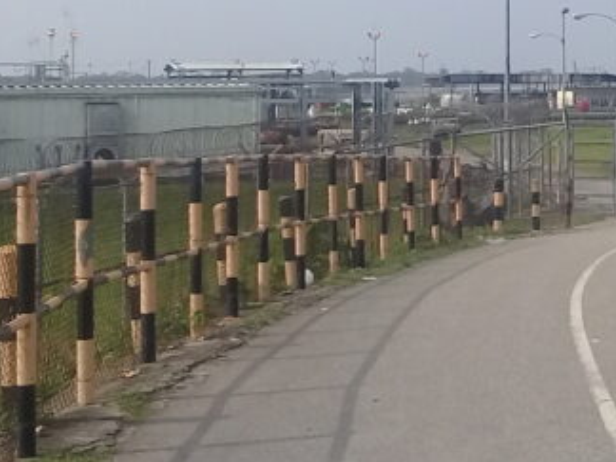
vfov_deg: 14.8
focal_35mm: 98
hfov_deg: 19.5
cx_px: 589
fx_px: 1744
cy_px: -34
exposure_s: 1/1495
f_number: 2.2
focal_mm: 3.3
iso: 50
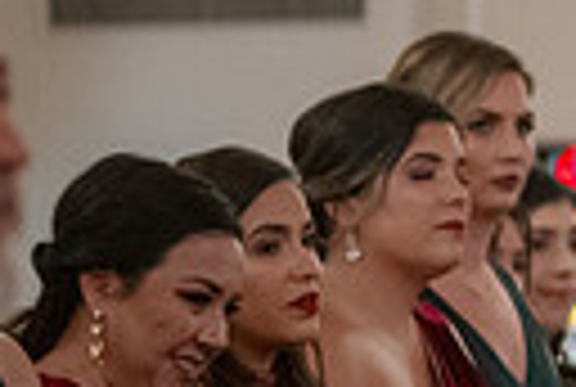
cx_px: 1066
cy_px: 259
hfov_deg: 4.3
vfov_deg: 2.9
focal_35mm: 474
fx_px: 7602
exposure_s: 1/160
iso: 3200
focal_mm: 105
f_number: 2.8
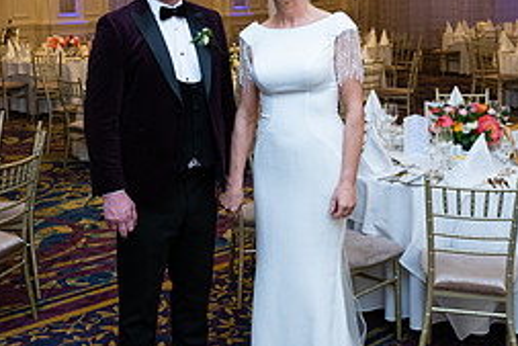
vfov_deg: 24.1
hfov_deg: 36.2
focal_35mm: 55
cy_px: 52
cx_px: 225
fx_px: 792
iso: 800
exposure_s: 1/160
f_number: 3.5
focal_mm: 24
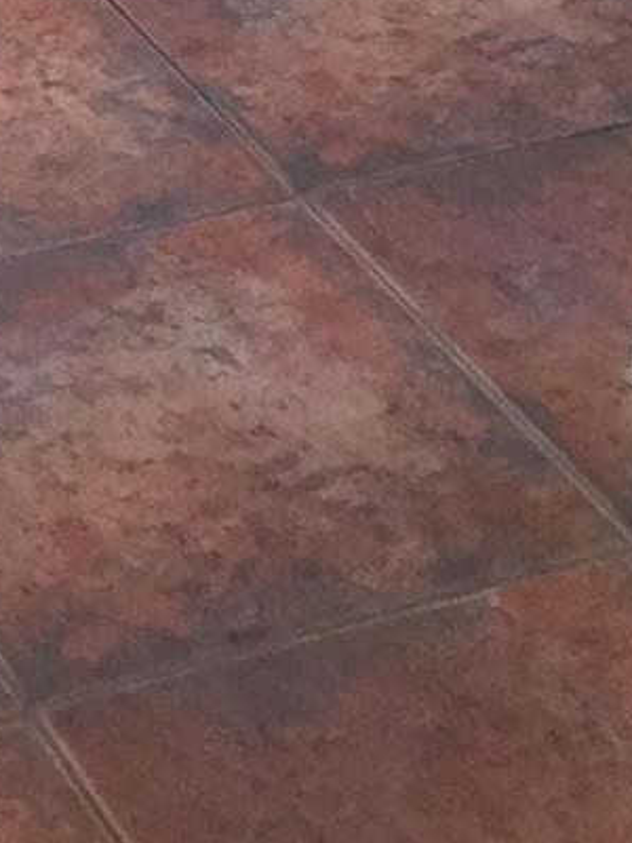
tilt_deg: -9.1
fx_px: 3530
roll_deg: -0.9
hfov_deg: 10.0
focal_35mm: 145
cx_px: -238
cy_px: -1246
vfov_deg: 11.2
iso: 100
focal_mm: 4.15
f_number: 2.2
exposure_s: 1/30
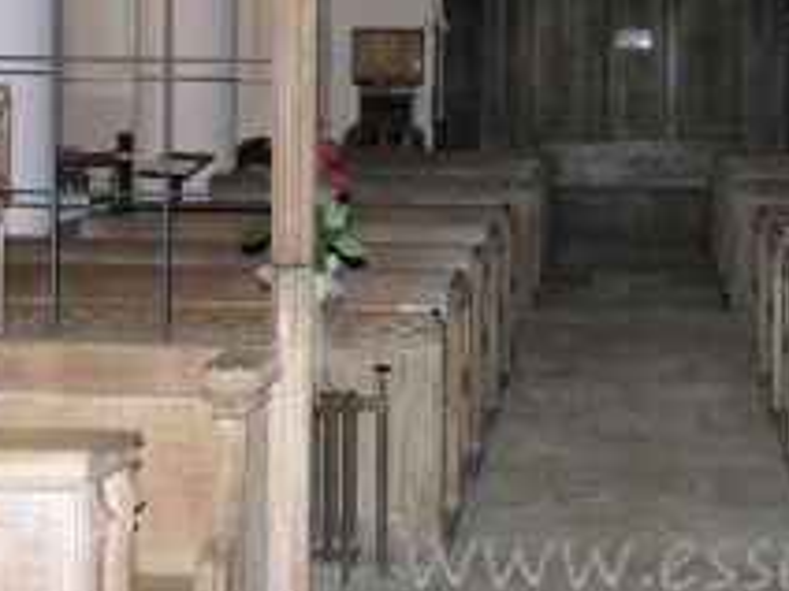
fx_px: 1732
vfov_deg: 18.9
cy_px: 13
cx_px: 651
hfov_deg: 25.2
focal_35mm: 76
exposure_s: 1/60.1
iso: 172
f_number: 2.8
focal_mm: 8.9
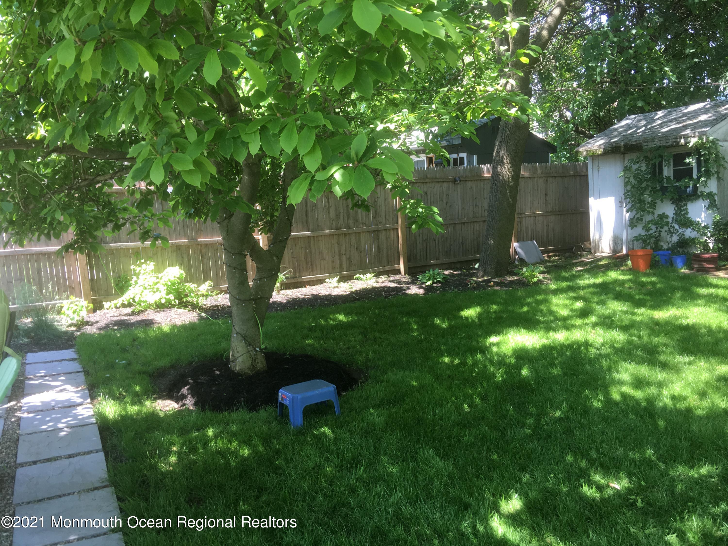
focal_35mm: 29
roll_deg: +3.5
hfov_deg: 61.7
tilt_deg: -8.0
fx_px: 610
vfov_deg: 48.2
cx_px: 364
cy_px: 273
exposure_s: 1/120
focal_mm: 4.15
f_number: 2.2
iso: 32
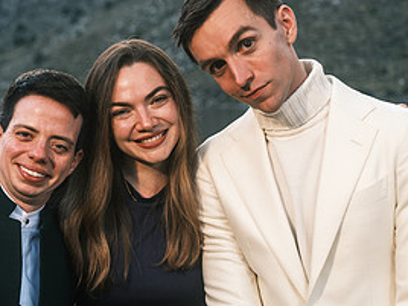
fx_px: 1249
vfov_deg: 14.0
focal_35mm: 106
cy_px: 168
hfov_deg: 18.4
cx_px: 85
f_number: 4.5
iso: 400
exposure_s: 1/125
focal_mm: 61.8
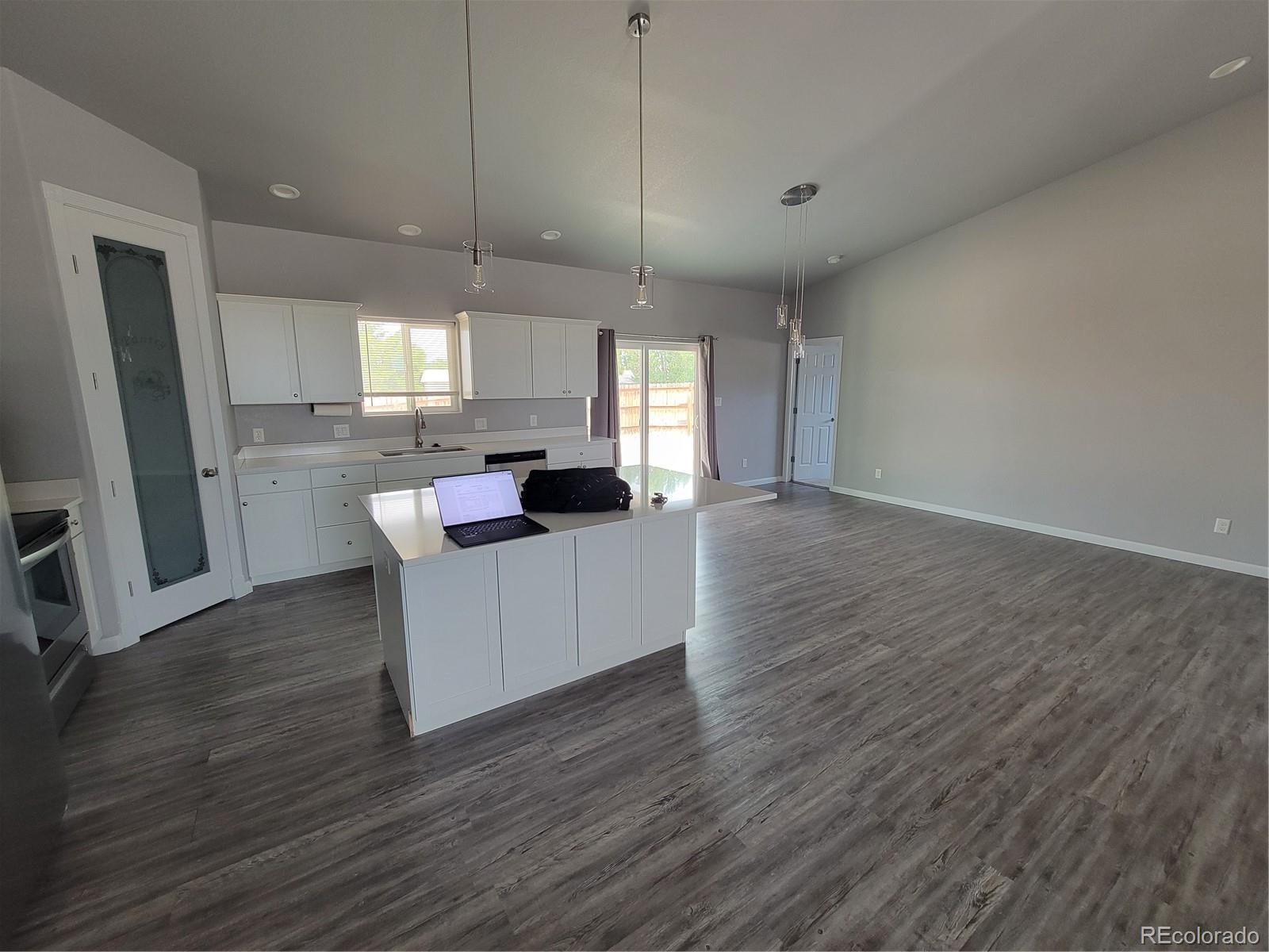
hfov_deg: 106.2
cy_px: 476
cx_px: 634
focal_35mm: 13
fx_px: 477
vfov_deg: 89.9
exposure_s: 1/60
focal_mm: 2.2
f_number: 2.2
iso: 200
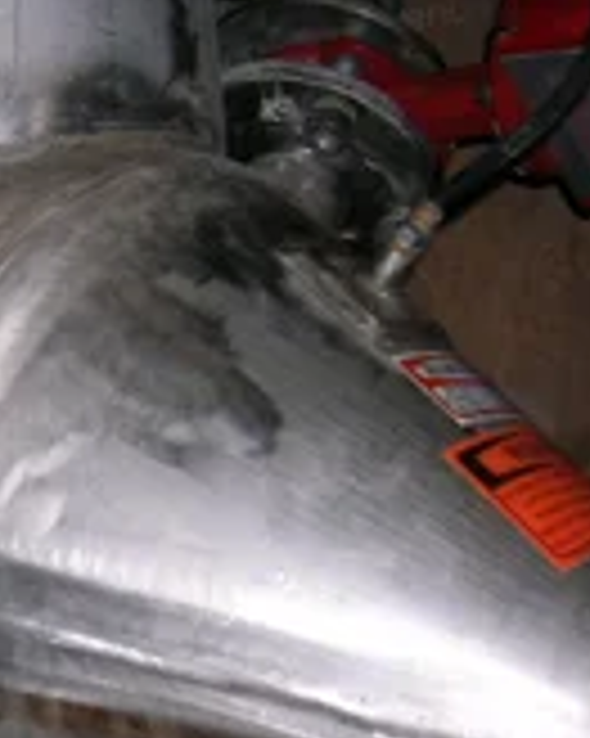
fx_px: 1770
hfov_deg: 18.0
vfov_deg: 23.5
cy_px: 486
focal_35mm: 81
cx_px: -113
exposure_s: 1/60.1
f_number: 2.9
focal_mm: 5.7
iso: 50
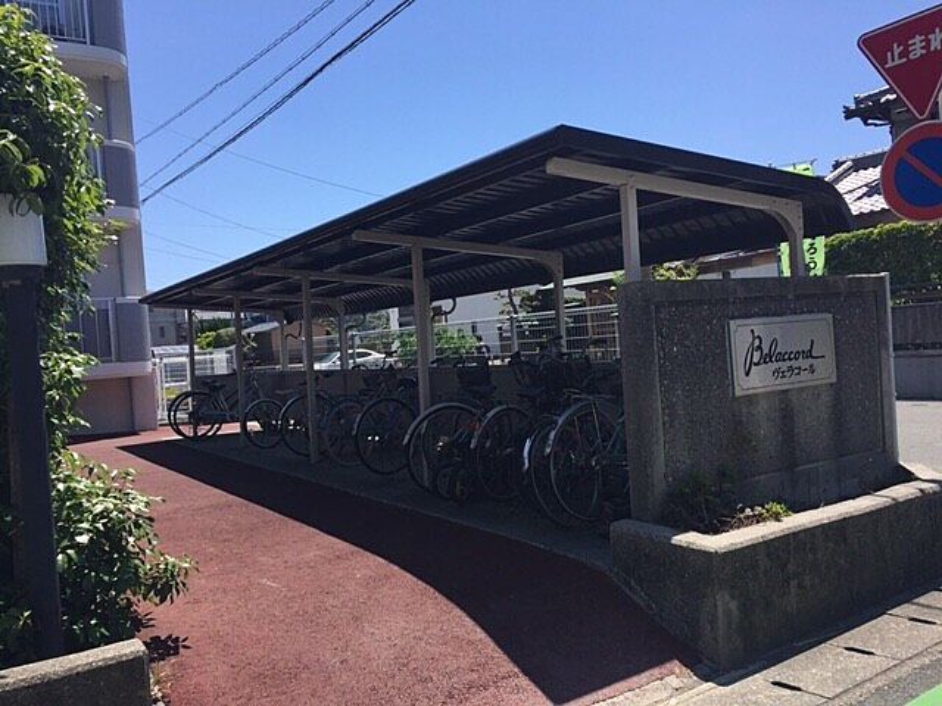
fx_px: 789
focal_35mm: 29
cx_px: 471
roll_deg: +2.8
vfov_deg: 48.2
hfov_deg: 61.7
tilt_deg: -0.9
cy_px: 353
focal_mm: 4.15
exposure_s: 1/1883
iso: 32
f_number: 2.2
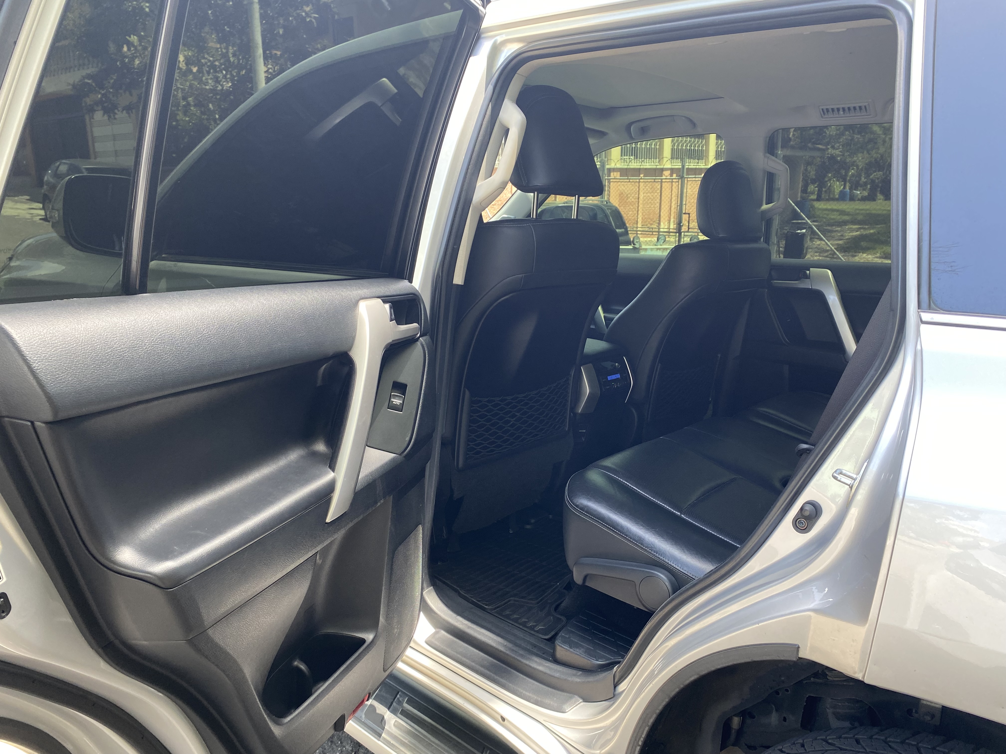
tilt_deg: -15.5
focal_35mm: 26
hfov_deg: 67.3
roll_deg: +0.2
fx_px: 756
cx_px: 503
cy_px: 377
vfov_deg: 53.1
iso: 100
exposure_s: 1/121
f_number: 1.8
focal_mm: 4.25
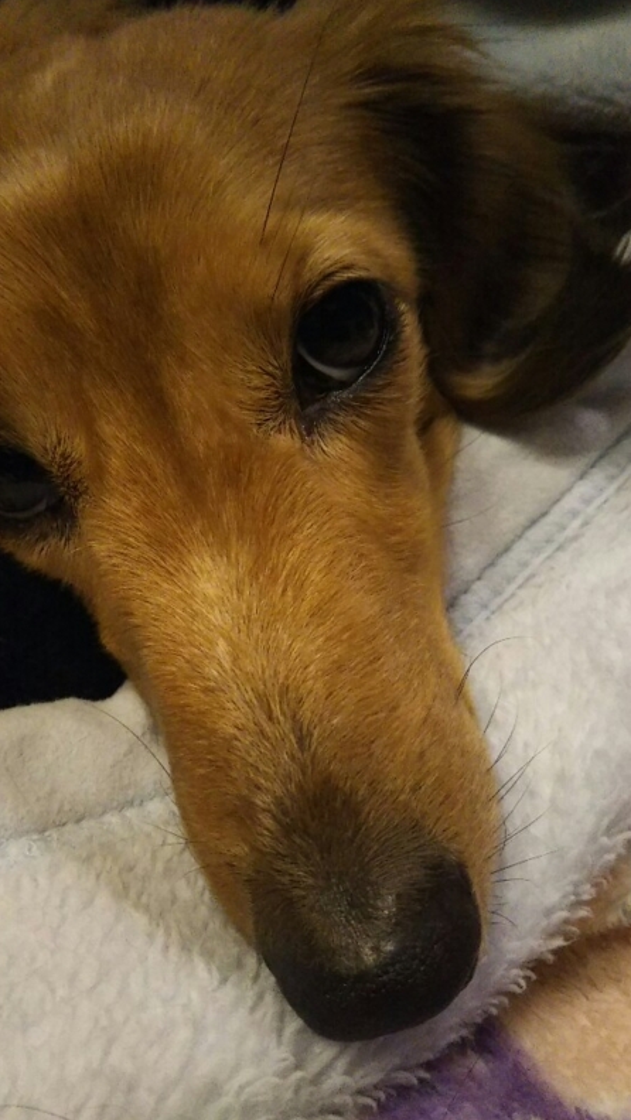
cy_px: 560
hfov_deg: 35.6
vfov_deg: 59.5
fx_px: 981
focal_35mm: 33
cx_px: 263
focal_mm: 4
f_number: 2.2
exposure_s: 1/25
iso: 500
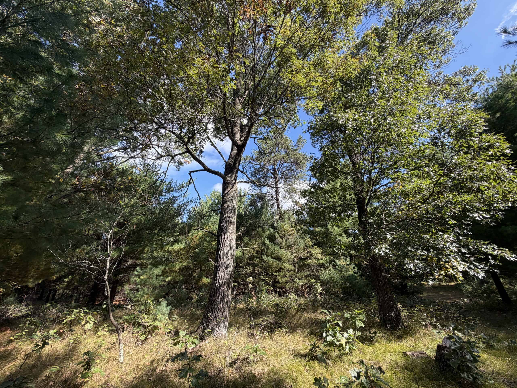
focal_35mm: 14
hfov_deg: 102.1
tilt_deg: +23.0
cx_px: 258
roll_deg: +2.5
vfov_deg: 85.7
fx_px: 209
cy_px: 194
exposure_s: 1/319
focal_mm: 2.22
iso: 50
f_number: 2.2
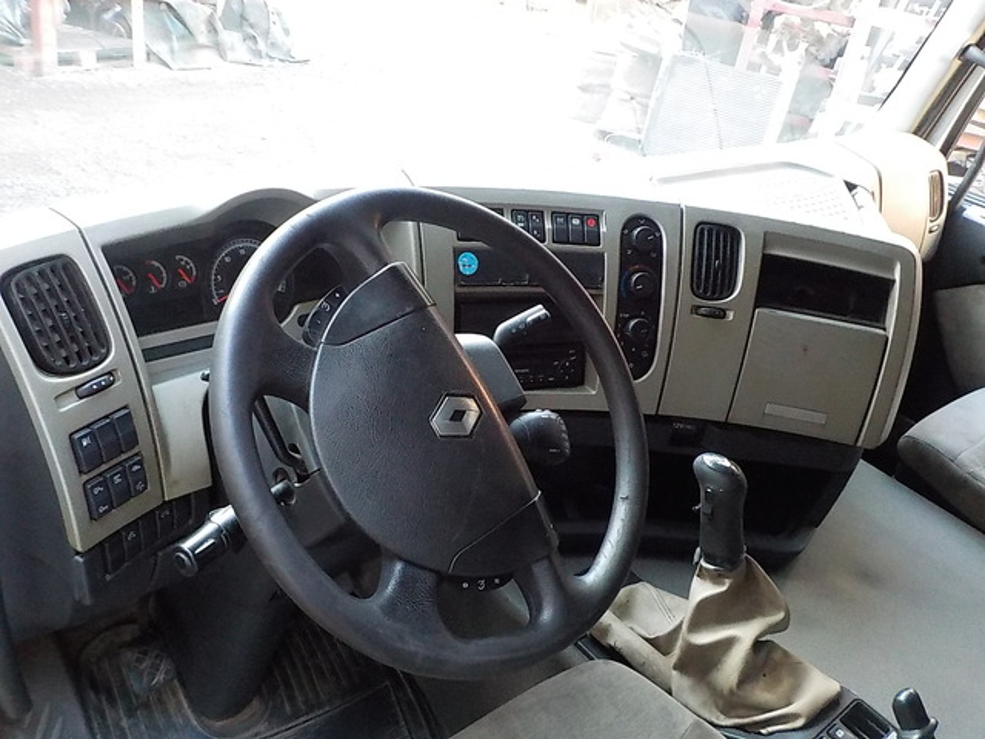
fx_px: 854
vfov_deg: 46.8
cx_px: 492
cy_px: 370
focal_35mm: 30
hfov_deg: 60.0
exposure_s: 1/40
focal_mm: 4.1
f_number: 3.3
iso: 800
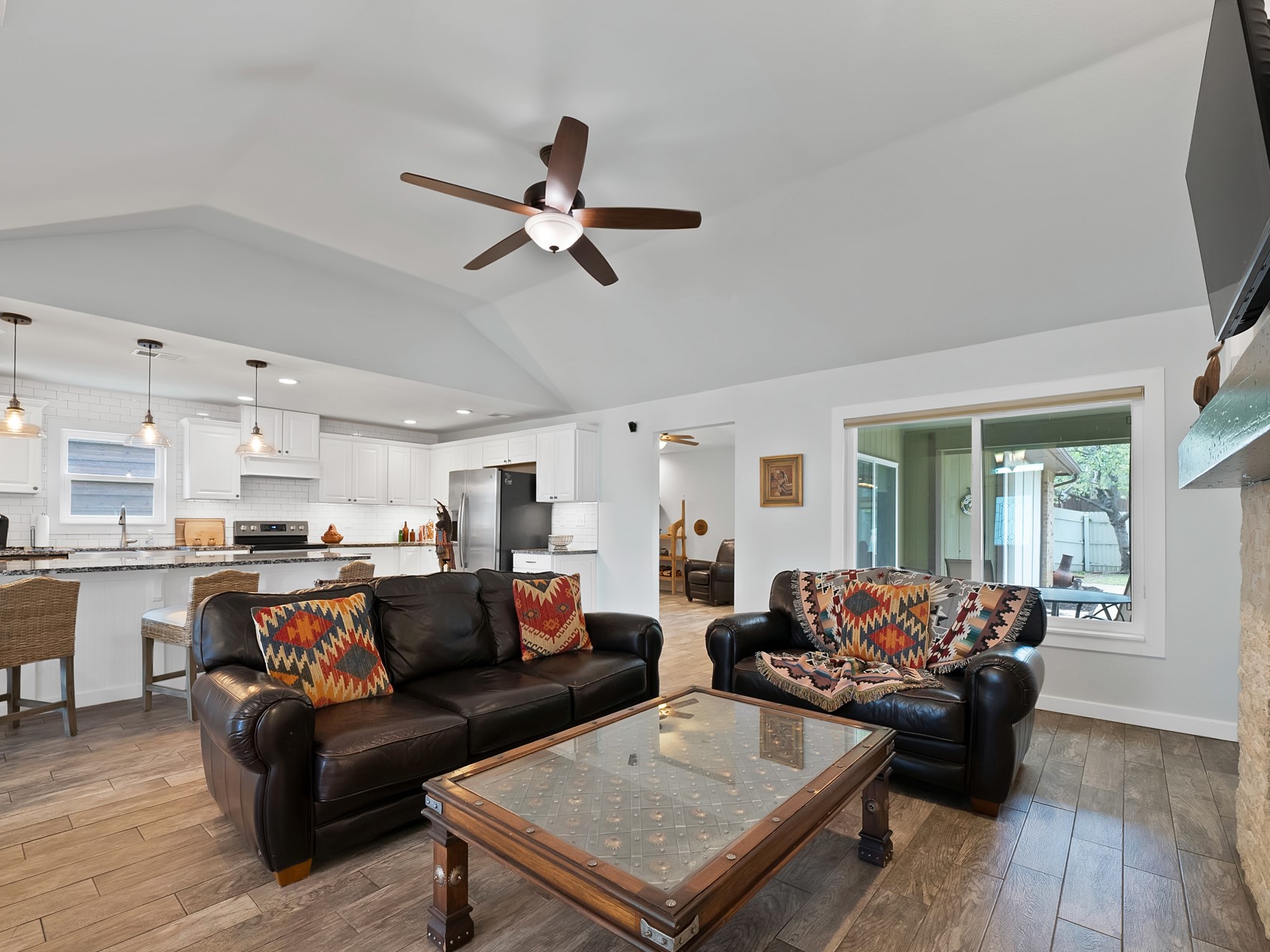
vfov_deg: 81.7
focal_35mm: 15
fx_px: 550
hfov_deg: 98.2
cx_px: 635
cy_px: 500
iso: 640
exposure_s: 1/2.5
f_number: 9
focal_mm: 13
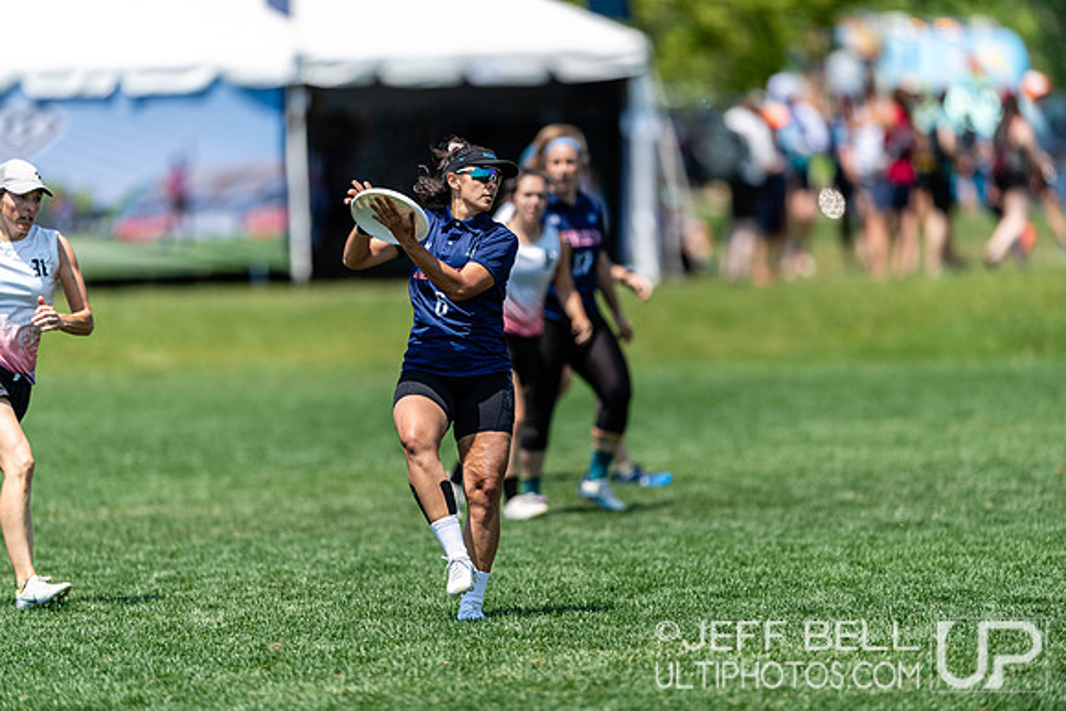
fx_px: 11847
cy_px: 356
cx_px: 533
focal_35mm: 400
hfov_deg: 5.2
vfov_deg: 3.4
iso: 100
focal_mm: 400
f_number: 2.8
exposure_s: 1/2000
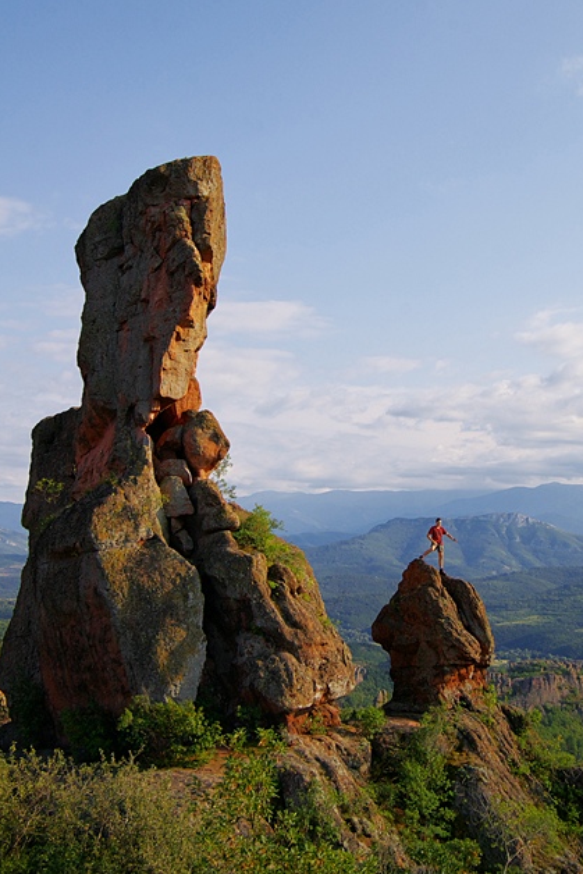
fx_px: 1044
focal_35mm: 43
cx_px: 317
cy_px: 427
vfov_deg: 45.4
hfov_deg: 31.2
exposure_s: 1/500
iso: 200
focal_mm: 24
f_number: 8
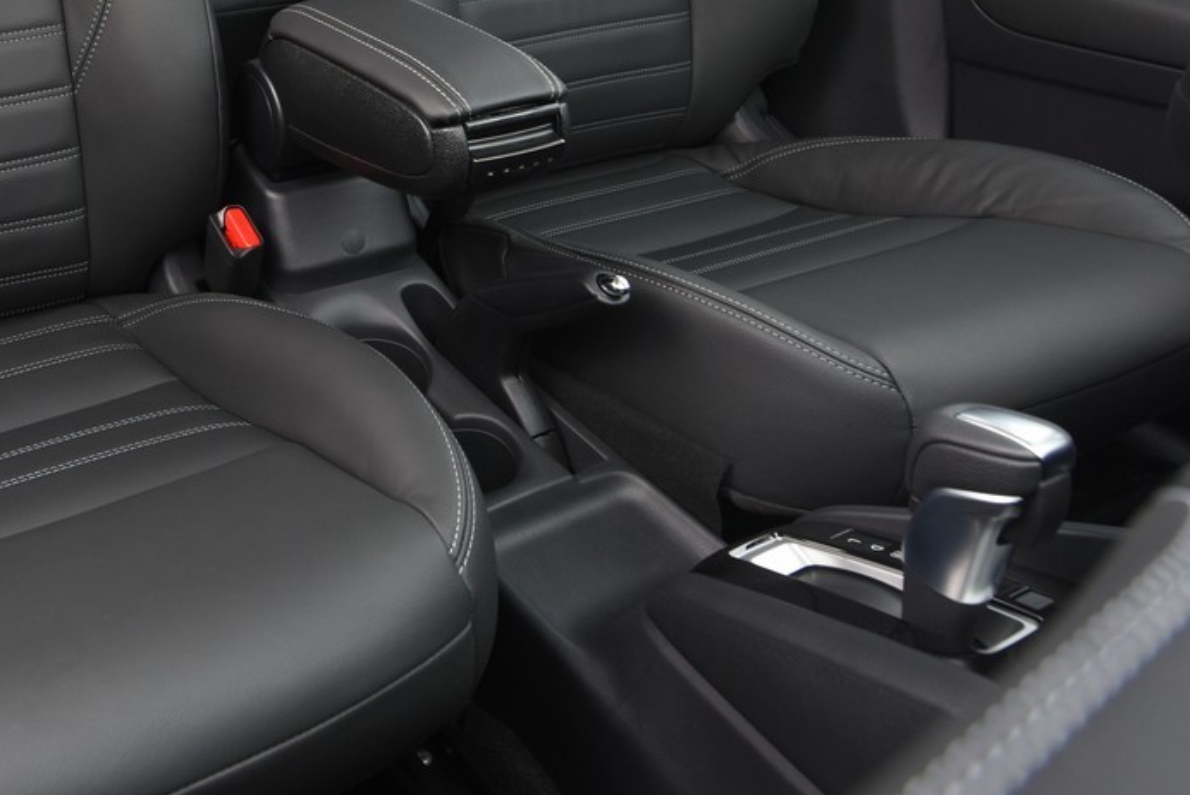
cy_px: 41
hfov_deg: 48.2
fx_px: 1224
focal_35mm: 37
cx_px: 198
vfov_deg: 33.5
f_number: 5.6
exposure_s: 1/60
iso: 400
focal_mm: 16
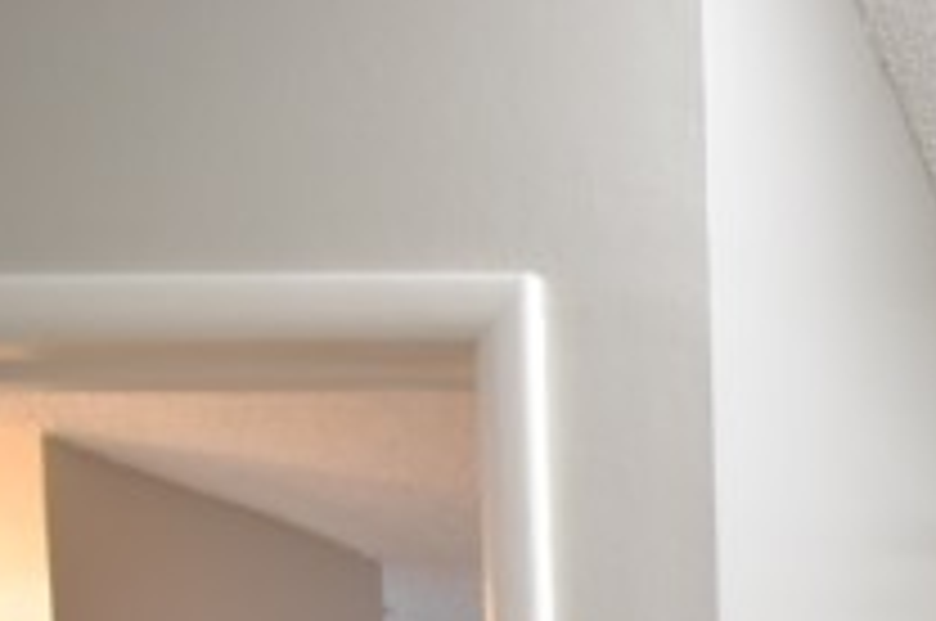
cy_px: 1040
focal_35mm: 52
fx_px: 1350
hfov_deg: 27.9
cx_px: 1354
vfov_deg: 20.4
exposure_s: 1/20
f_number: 3.5
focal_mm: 10
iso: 800
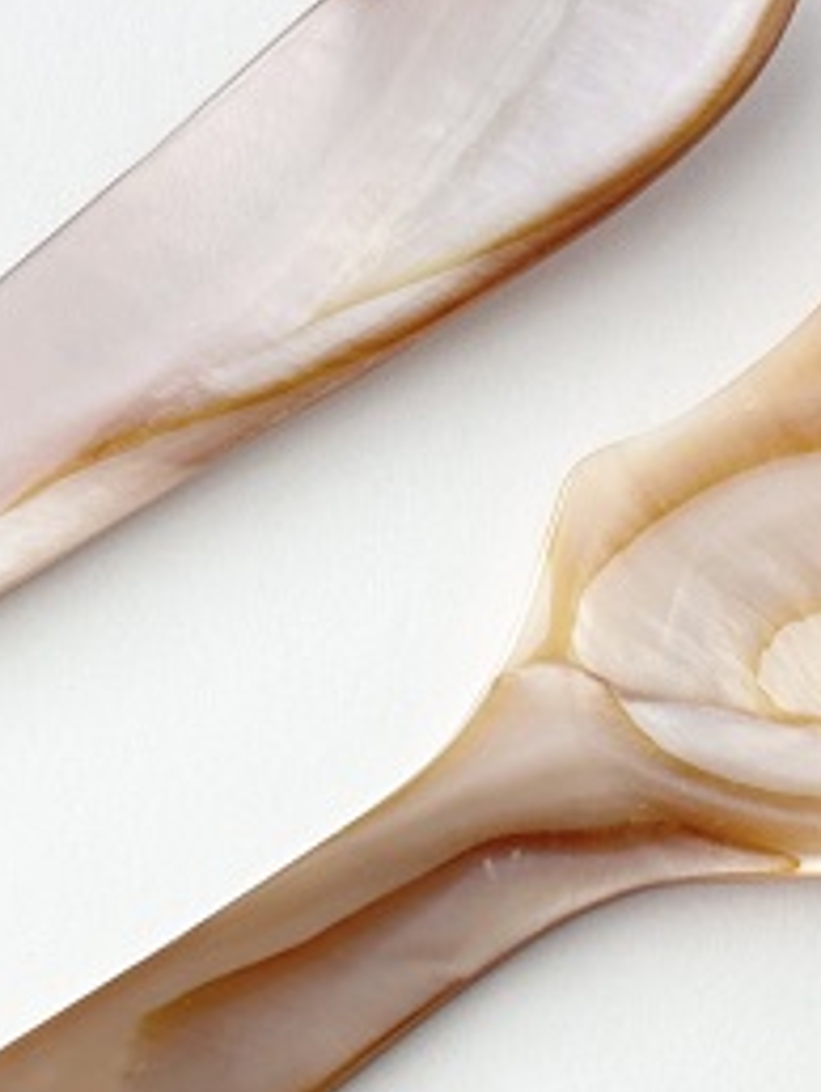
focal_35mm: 99
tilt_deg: -83.8
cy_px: 1117
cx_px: 123
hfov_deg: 14.8
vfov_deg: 19.2
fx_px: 3126
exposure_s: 1/482
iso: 80
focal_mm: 6.86
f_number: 1.78
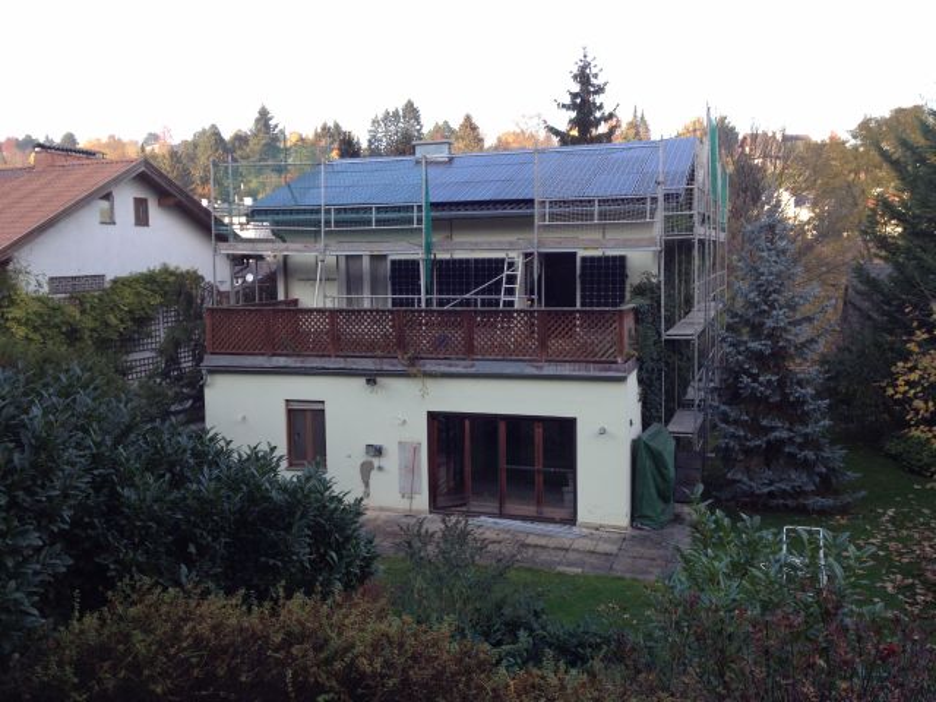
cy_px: 351
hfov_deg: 52.6
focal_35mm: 35
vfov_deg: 40.7
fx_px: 946
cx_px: 468
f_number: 2.4
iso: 50
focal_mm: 4.28
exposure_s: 1/194
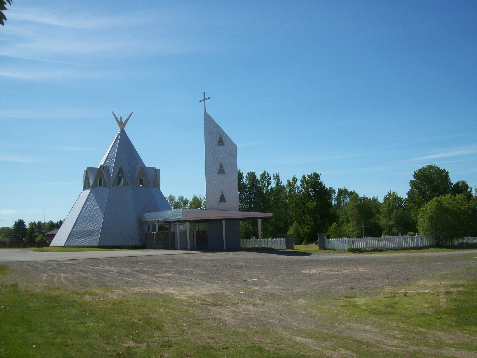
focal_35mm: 36
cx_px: 238
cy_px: 179
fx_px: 496
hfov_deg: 51.4
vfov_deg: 39.7
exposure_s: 1/863
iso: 80
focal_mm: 6
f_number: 4.8
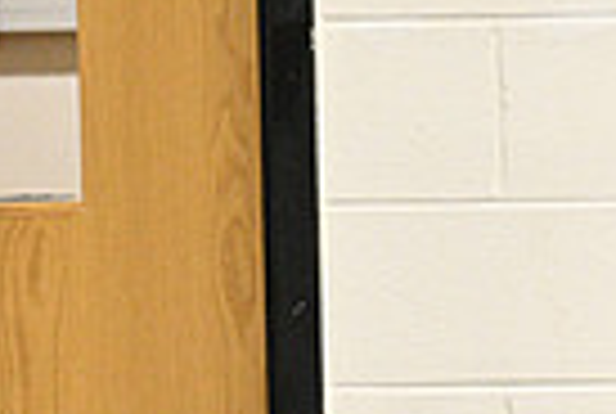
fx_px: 14473
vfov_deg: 1.6
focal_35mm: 844
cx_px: 1281
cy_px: 200
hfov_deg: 2.4
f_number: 2.8
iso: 6400
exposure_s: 1/500
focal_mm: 200
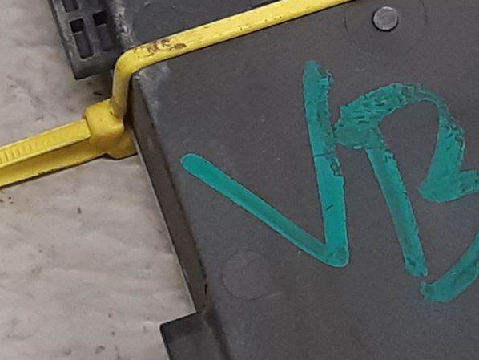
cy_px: 85
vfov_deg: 16.5
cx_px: 360
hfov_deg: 21.8
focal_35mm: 89
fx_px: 1232
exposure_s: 1/50
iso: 125
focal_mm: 3.93
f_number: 1.7
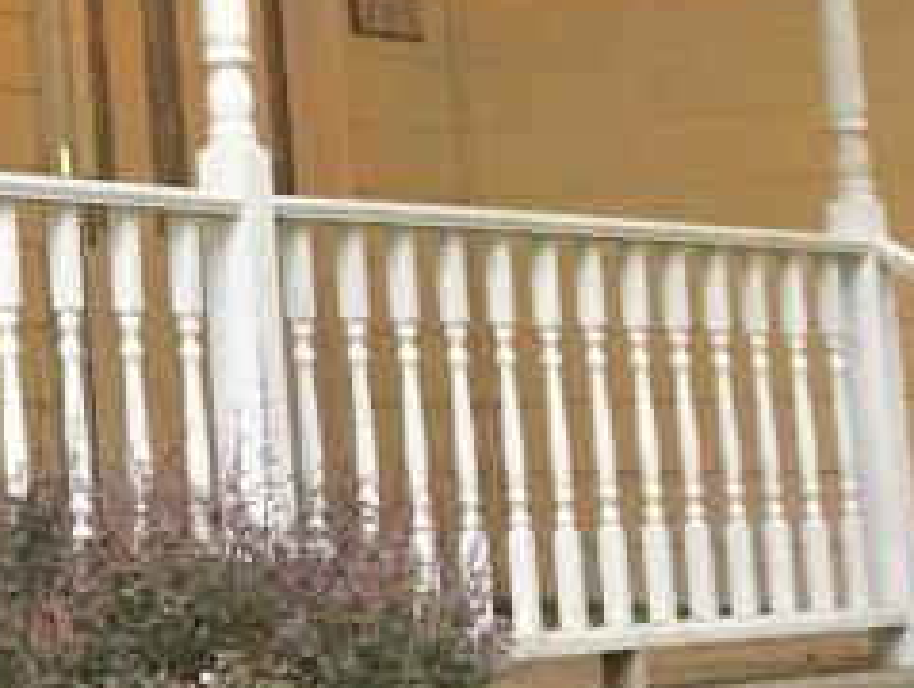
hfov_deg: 13.4
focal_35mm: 124
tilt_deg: +11.1
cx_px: -968
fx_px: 3279
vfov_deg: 11.8
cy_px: -80
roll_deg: +0.0
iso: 50
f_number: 2.2
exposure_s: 1/30
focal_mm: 4.15
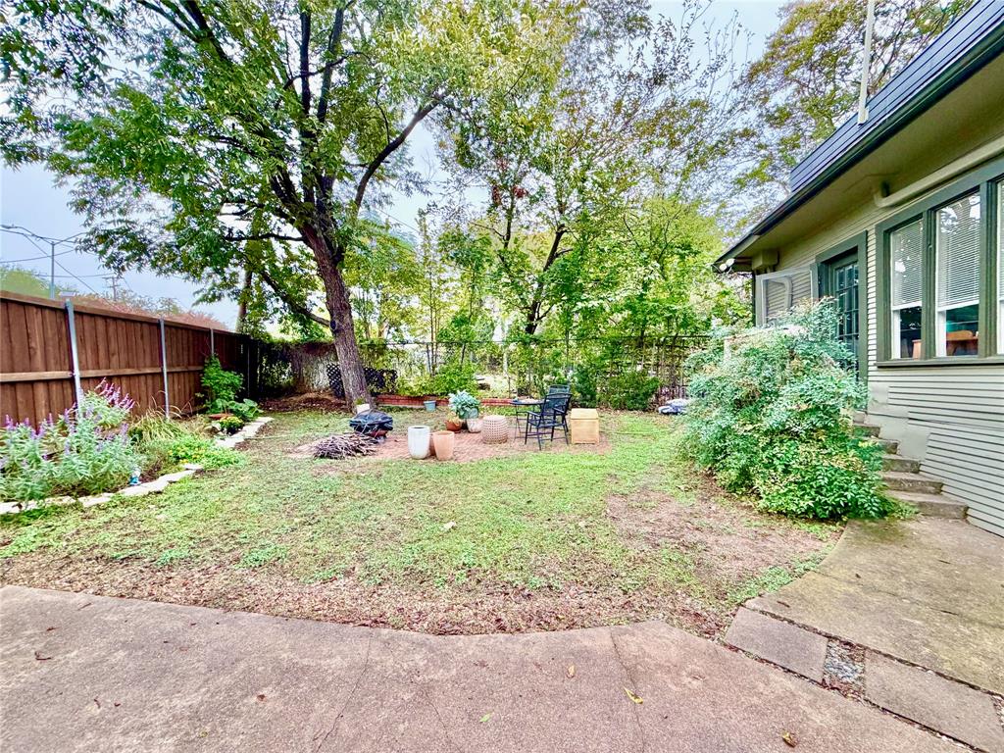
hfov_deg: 102.1
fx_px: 406
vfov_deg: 85.7
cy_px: 376
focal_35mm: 14
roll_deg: -0.2
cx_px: 502
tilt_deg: -1.1
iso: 250
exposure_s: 1/121
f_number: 2.2
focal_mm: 2.22
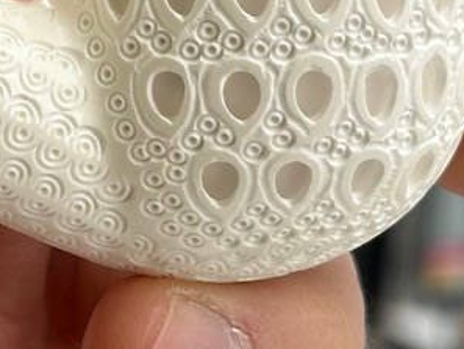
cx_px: -266
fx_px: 2776
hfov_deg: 9.3
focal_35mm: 207
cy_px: -64
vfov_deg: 7.1
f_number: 1.78
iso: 64
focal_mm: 6.86
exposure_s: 1/519
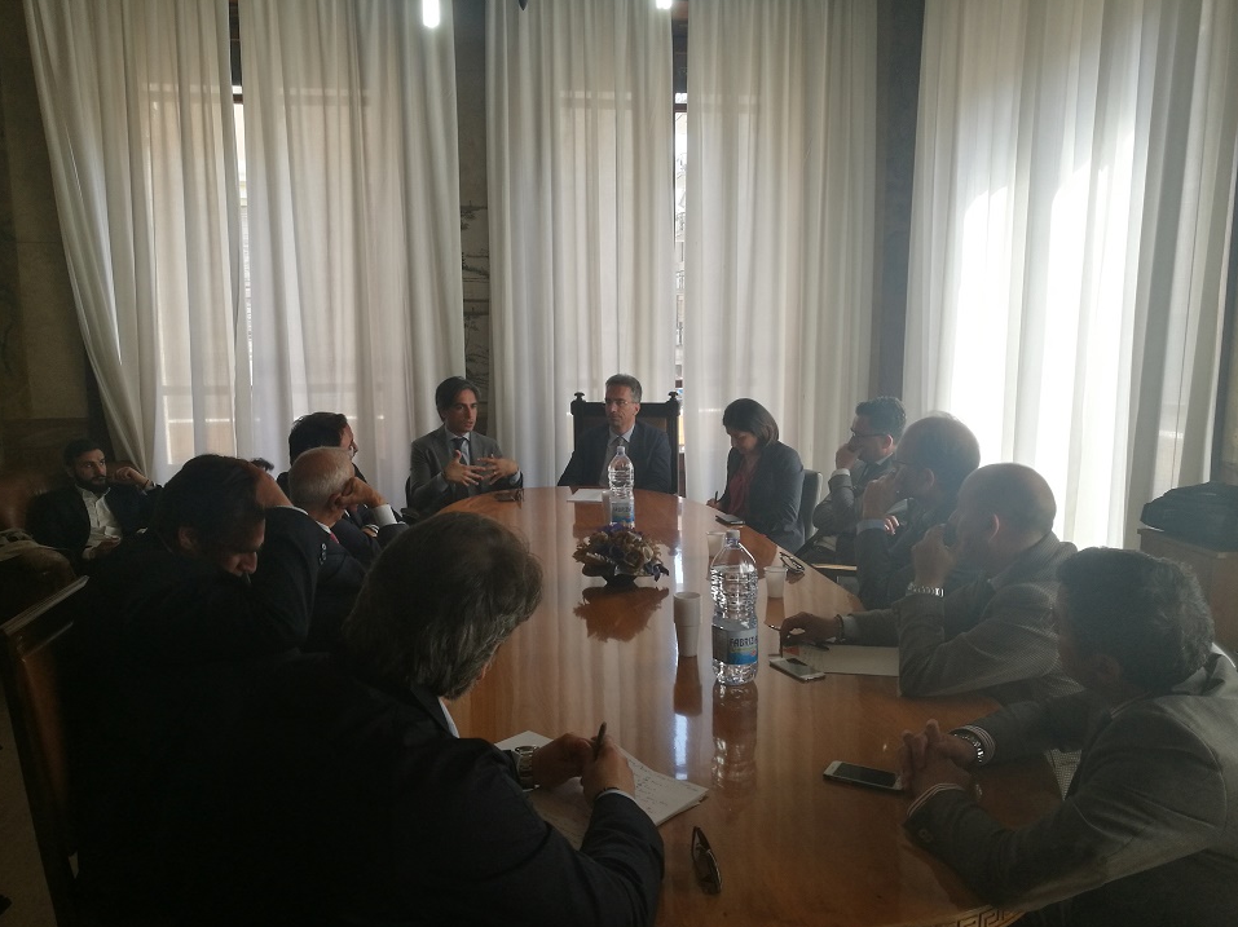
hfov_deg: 63.5
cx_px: 605
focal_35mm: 28
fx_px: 1001
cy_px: 474
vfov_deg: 49.7
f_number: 2.2
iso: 100
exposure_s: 1/120
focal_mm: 4.5
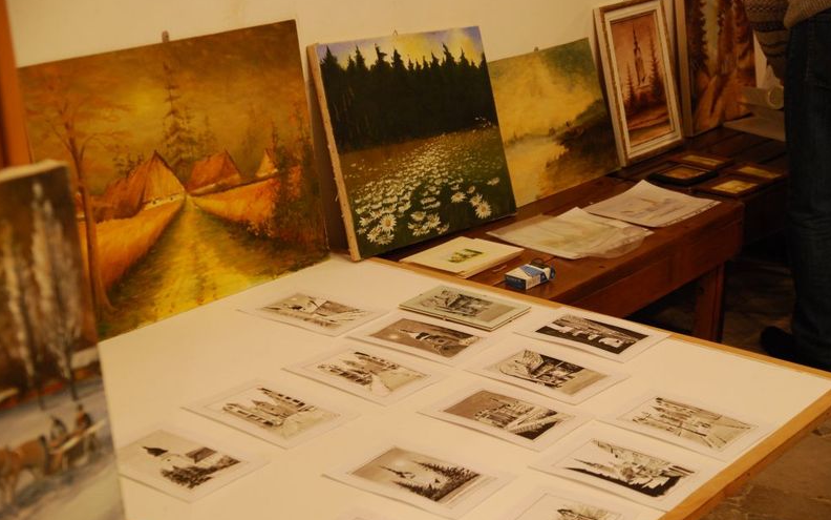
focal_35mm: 70
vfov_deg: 18.7
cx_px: 414
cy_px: 274
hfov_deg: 29.6
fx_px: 1574
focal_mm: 45
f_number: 4
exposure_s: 1/20
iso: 800
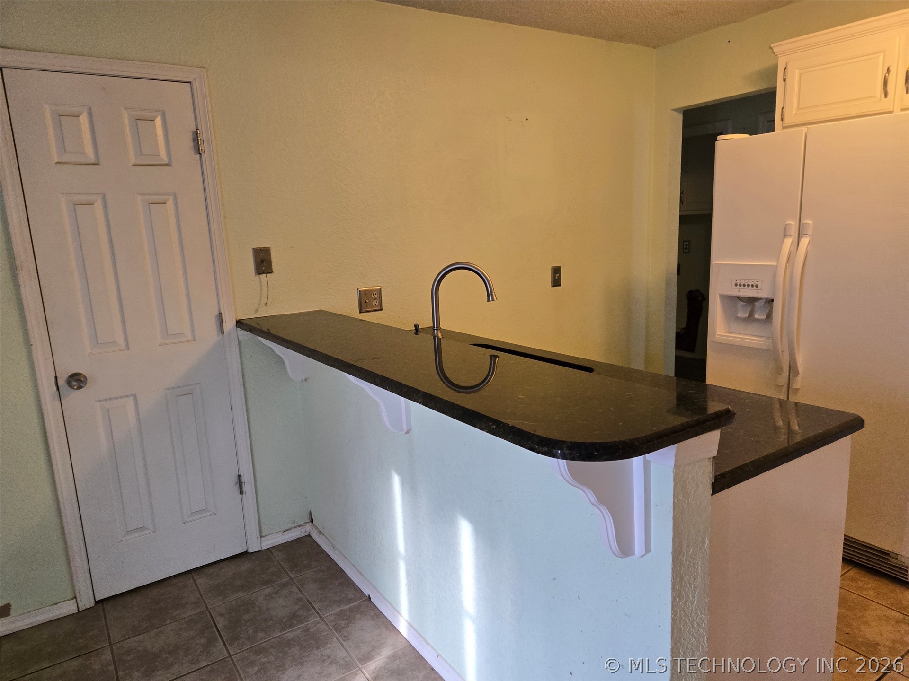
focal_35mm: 23
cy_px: 340
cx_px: 454
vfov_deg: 58.9
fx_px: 604
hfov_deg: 73.9
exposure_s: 1/120
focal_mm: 5.4
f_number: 1.8
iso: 400
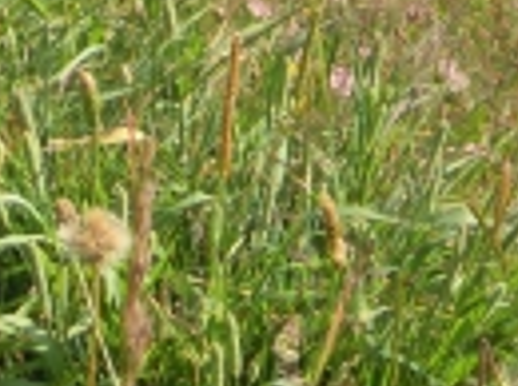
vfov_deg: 6.3
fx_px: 3316
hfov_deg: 8.9
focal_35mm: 222
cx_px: 279
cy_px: -557
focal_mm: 6.4
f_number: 3
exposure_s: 1/800
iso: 100
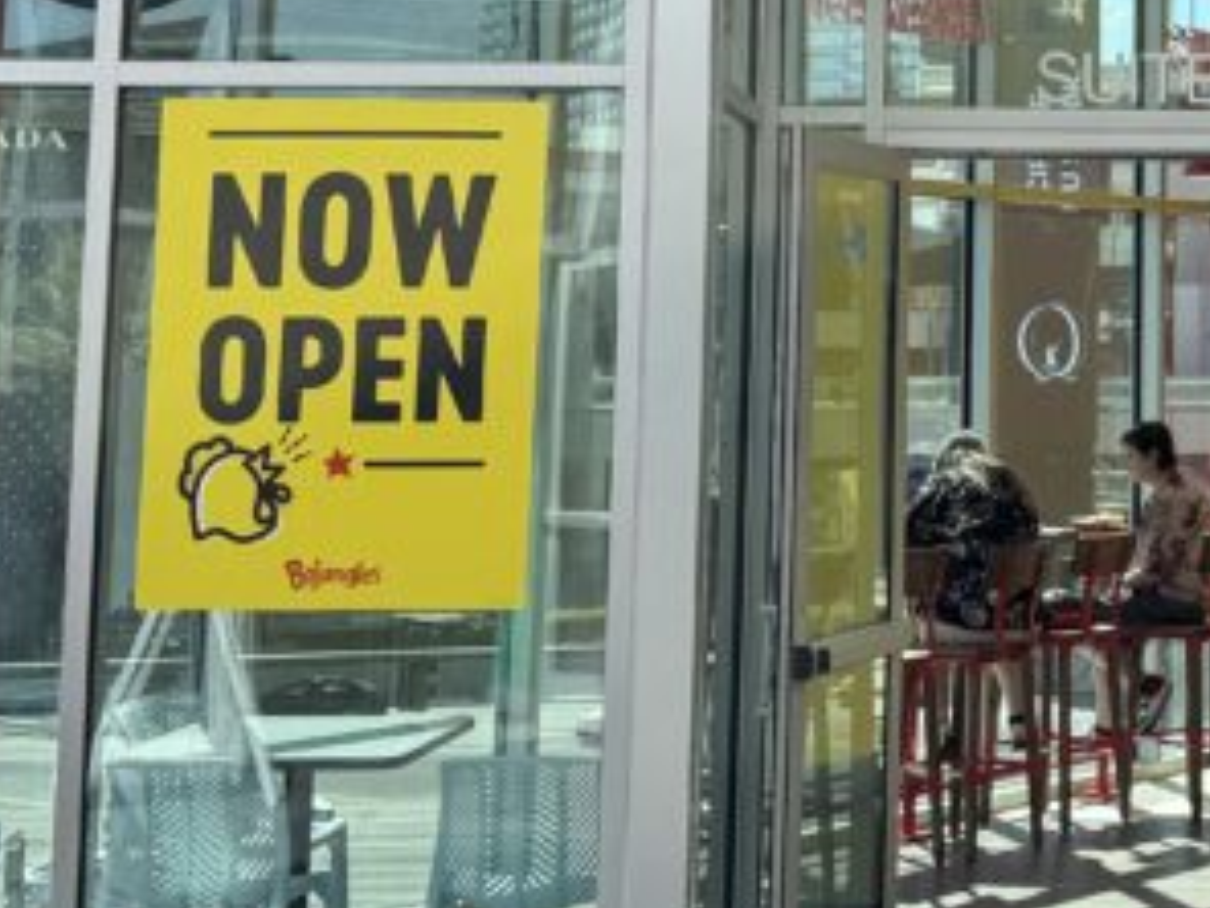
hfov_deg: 22.7
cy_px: -16
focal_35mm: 83
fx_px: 2901
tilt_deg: +9.0
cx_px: 1194
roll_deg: -0.2
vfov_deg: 17.3
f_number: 1.78
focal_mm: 6.76
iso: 80
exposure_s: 1/2299
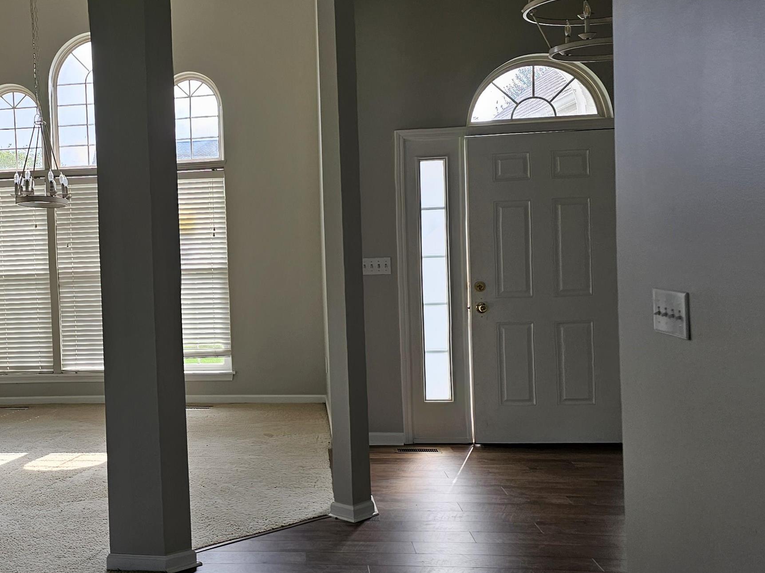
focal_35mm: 41
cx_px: 135
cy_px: 267
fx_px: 906
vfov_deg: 35.1
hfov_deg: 43.3
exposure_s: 1/180
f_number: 1.7
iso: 32
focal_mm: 6.3
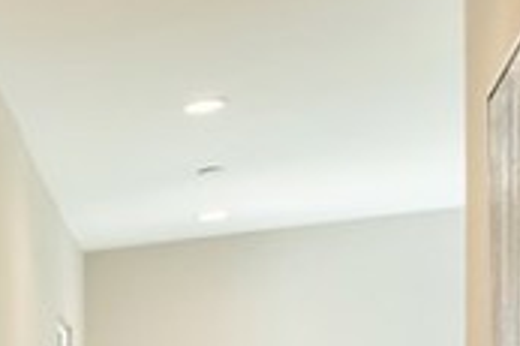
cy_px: 558
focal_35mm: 89
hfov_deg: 13.8
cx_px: -803
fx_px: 1284
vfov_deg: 14.1
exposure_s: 1/125
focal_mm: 15
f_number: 5.6
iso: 800
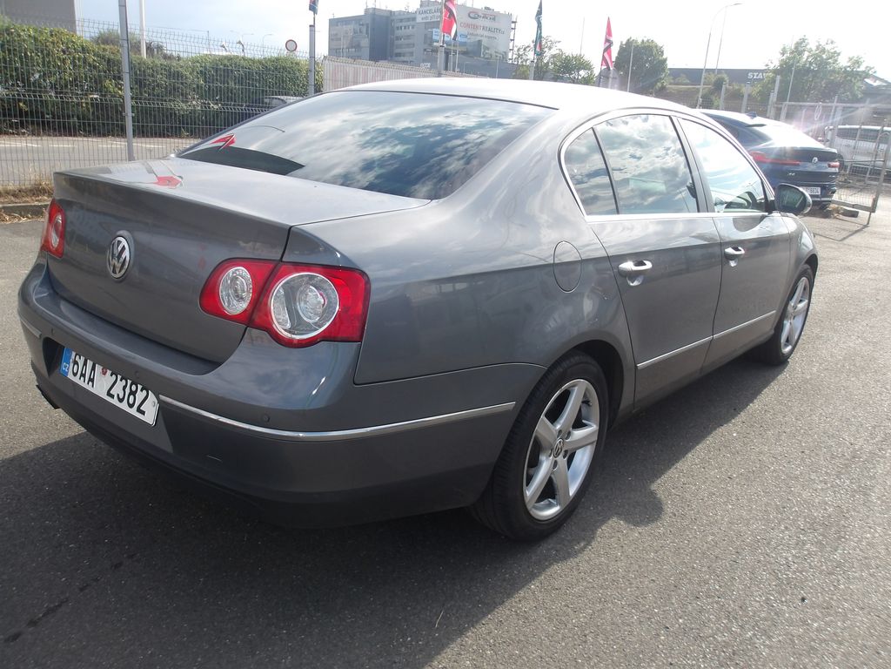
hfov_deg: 65.3
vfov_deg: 51.4
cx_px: 446
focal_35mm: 27
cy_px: 334
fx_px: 695
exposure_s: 1/642
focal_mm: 4.9
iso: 100
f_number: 3
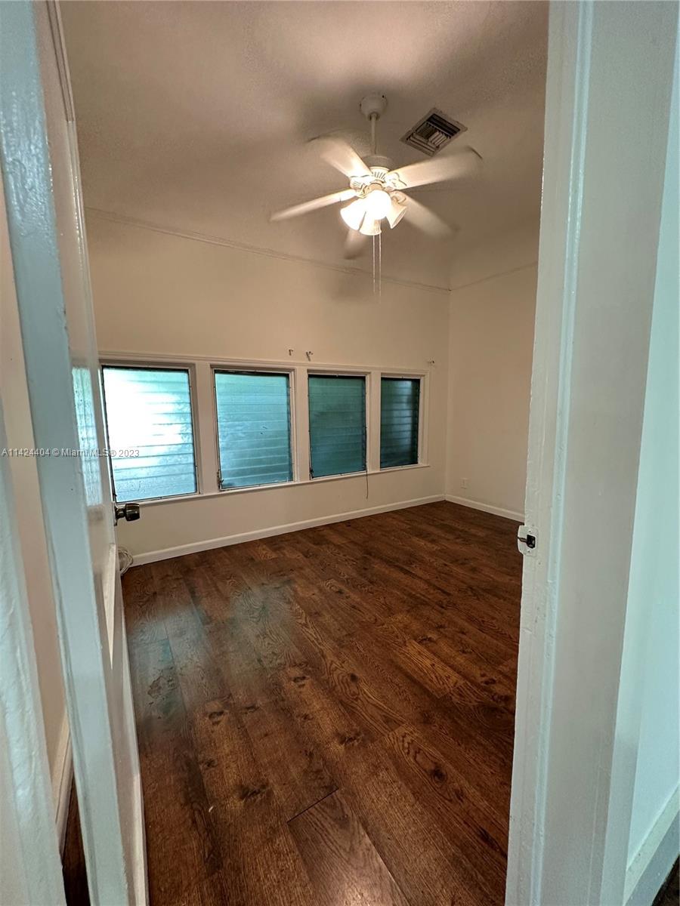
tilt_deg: -7.0
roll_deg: +0.8
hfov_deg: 85.7
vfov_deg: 102.1
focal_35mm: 14
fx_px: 367
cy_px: 453
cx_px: 340
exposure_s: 1/60
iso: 250
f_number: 2.2
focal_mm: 2.22
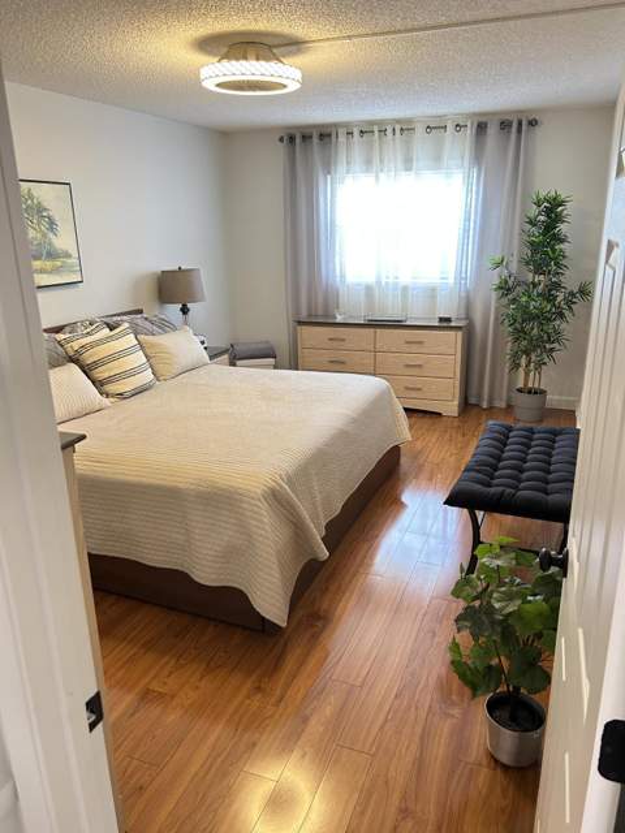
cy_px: 416
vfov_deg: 67.3
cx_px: 312
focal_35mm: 26
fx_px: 626
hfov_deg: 53.1
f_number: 1.5
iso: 250
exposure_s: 1/60
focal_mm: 5.7
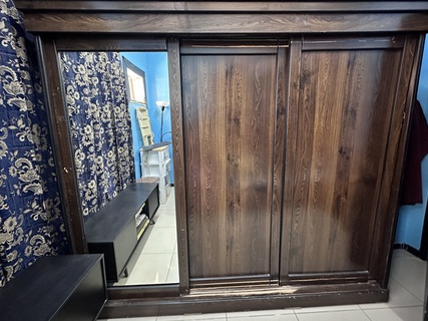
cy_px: 157
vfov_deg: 81.7
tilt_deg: -8.5
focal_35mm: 15
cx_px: 214
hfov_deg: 98.2
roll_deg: +0.9
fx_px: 185
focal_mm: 2.22
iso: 1250
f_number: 2.2
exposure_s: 1/40
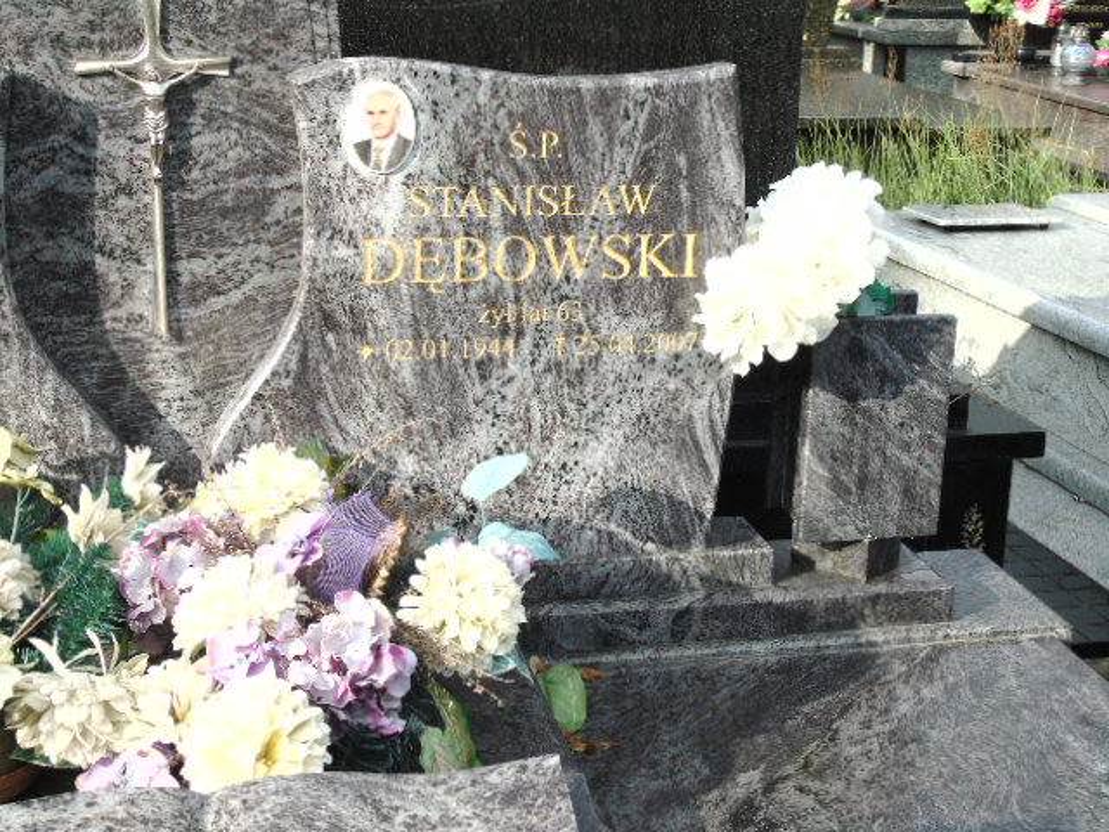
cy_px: 416
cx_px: 554
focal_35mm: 54
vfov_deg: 27.0
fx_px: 1730
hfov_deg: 35.5
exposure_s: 1/250
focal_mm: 9.6
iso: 80
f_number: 4.3
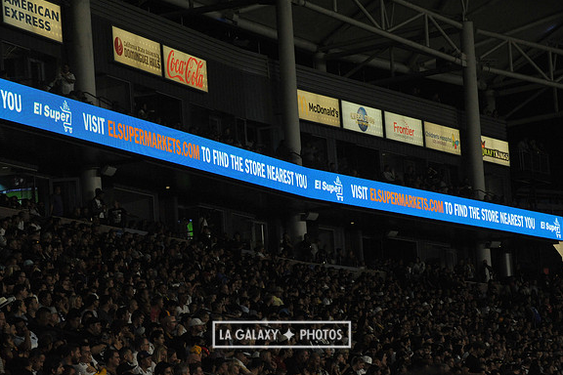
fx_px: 2205
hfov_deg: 14.6
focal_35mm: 141
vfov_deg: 9.7
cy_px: 188
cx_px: 282
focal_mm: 140
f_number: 10
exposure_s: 1/400
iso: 3200
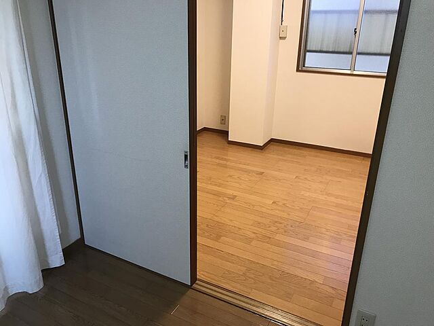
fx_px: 351
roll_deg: +0.4
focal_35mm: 28
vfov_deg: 49.7
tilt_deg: -20.4
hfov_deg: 63.4
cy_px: 163
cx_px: 217
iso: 32
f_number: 1.8
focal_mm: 3.99
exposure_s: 1/33
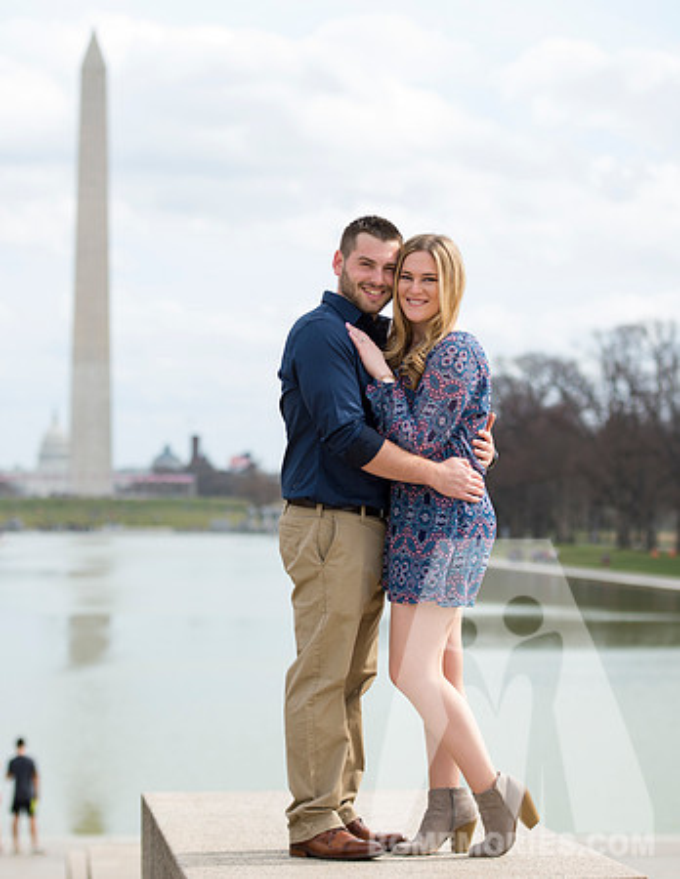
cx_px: 299
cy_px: 434
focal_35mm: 128
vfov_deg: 15.2
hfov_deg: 11.8
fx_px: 3291
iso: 160
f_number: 3.5
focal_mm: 86
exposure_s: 1/800
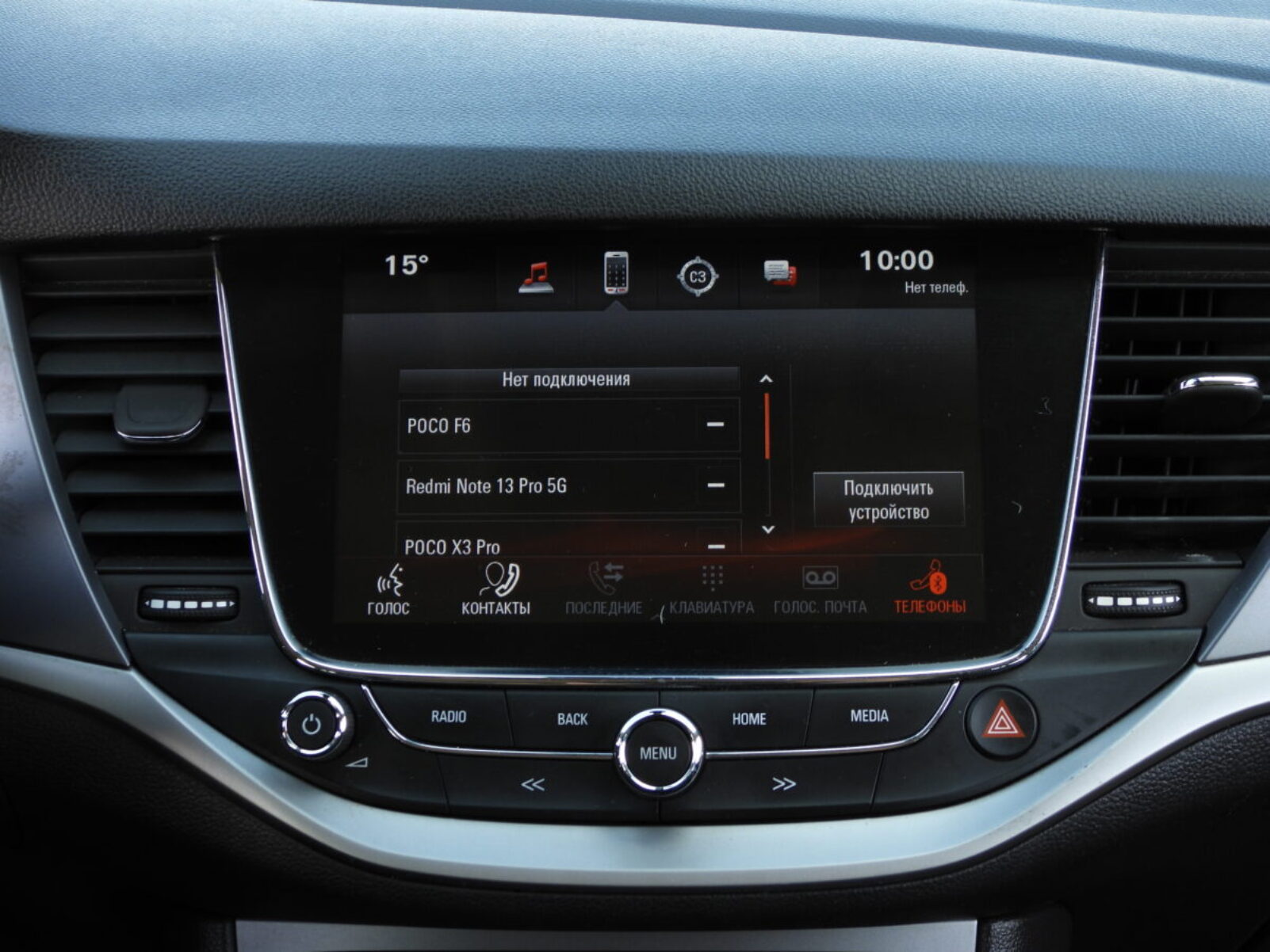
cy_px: 476
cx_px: 635
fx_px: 1725
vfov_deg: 30.9
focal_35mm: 47
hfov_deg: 40.4
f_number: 3.2
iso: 100
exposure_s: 1/100
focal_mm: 8.5
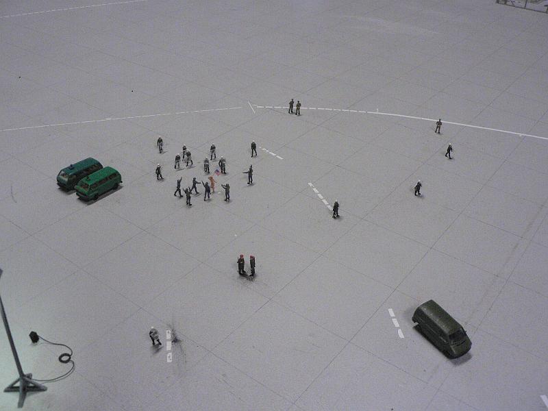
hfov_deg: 51.4
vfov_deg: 39.7
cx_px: 274
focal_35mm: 36
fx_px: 570
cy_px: 206
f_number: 2.8
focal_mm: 6
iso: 400
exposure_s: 1/50
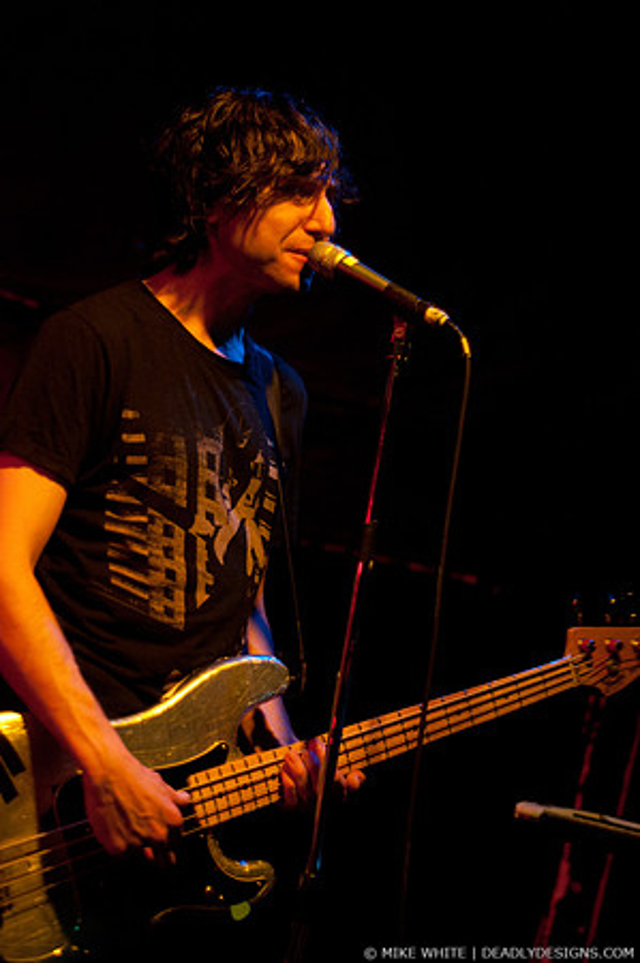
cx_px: 320
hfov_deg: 18.1
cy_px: 482
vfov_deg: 27.0
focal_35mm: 75
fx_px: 2004
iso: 1250
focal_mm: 50
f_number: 1.8
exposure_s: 1/40
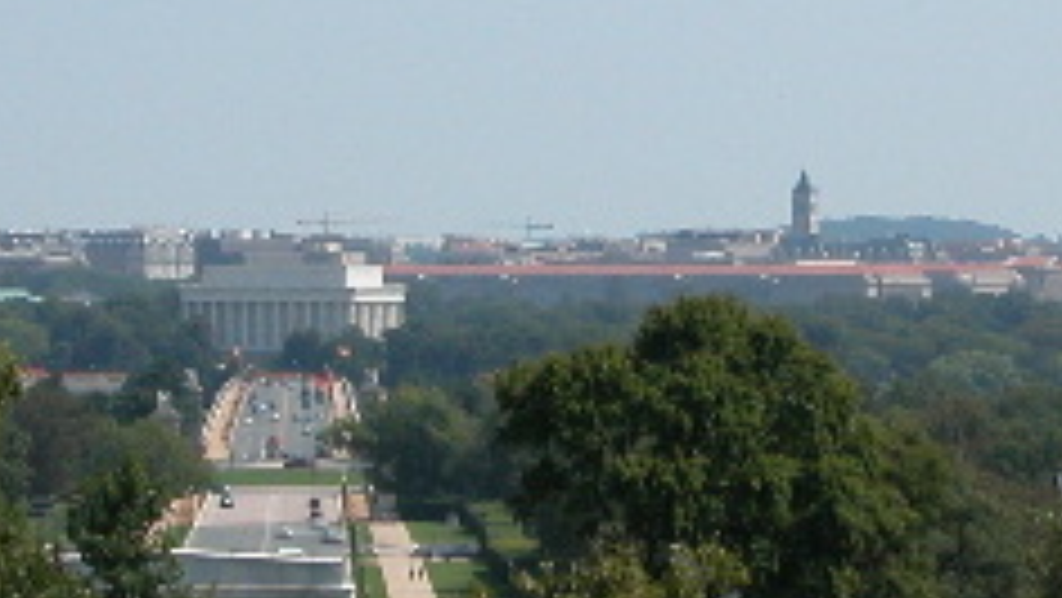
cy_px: 153
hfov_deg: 8.8
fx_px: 6874
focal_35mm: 244
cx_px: 612
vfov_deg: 5.0
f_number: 6.5
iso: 100
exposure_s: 1/396
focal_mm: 16.8
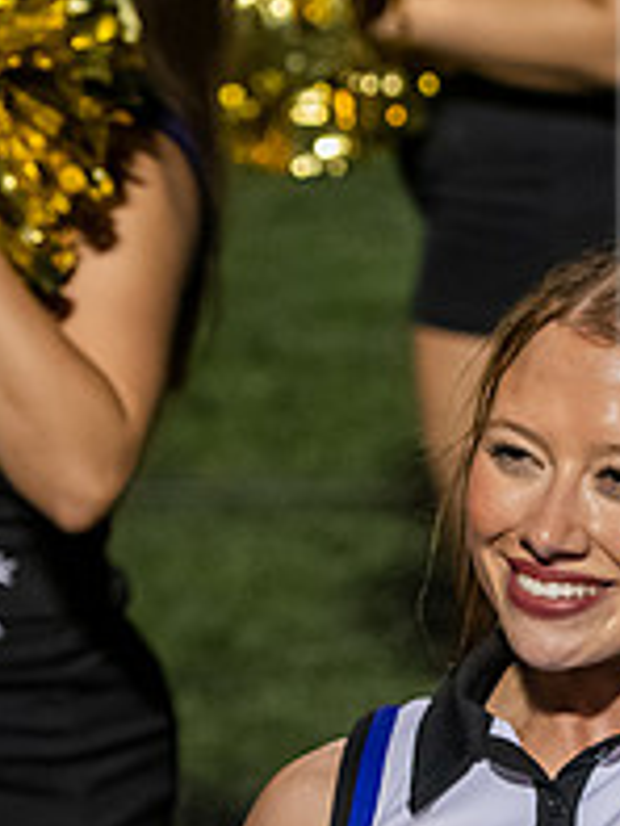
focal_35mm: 243
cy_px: 505
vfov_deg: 8.1
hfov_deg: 6.1
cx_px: 490
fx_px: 5797
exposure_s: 1/640
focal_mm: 86
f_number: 3.5
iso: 4000
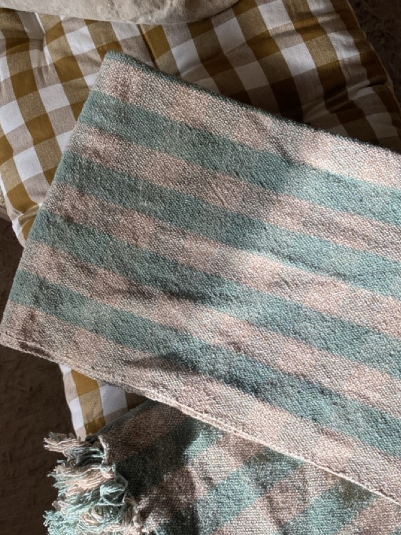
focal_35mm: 40
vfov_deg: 45.8
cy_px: 372
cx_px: 233
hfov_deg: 35.9
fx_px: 618
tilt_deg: -81.7
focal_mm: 4.25
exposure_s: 1/524
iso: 32
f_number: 1.8
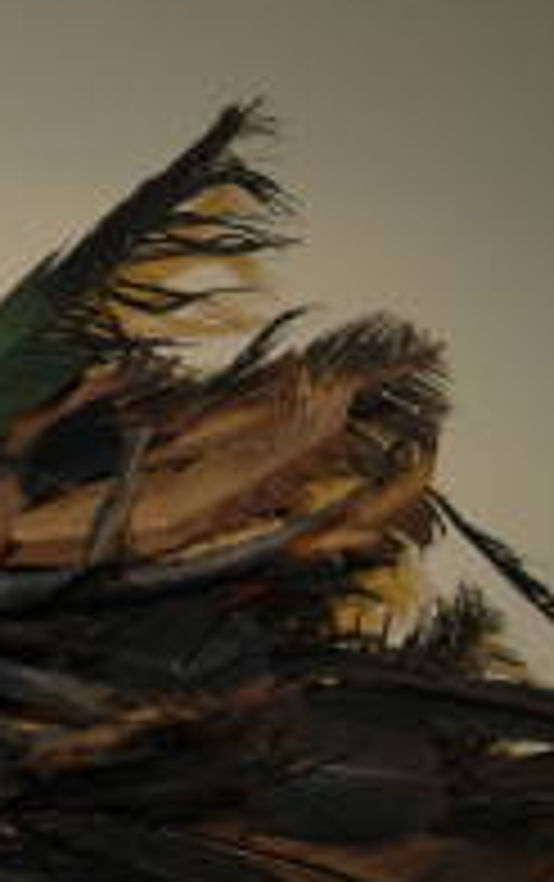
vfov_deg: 19.1
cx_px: -509
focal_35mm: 109
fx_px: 2625
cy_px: 536
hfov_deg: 11.1
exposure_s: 1/60
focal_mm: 28
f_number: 3.5
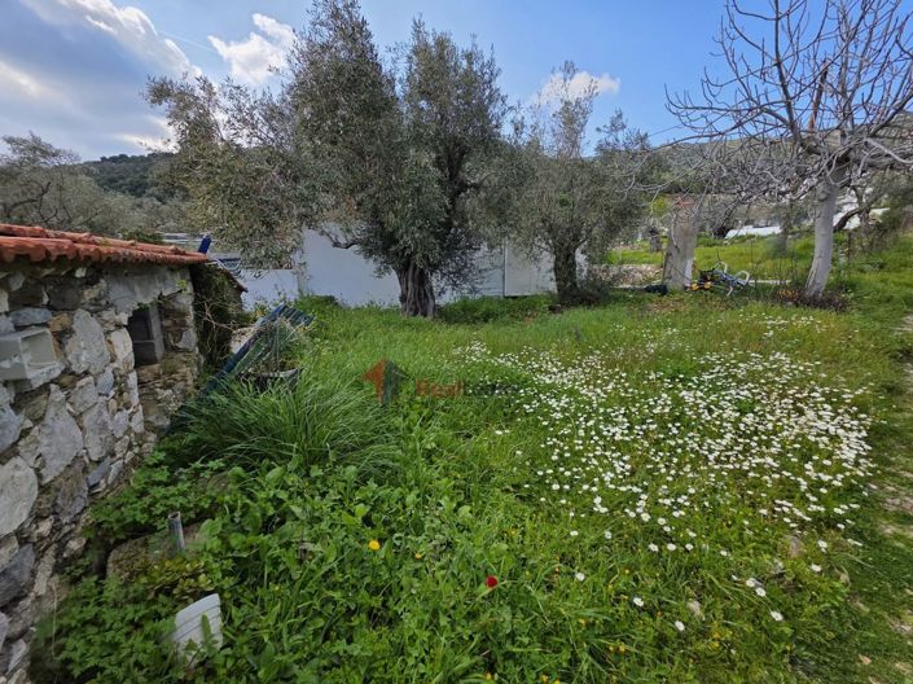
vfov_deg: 89.9
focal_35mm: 13
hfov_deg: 106.2
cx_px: 456
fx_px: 343
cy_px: 342
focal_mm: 2.2
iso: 40
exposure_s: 1/1297
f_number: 1.9
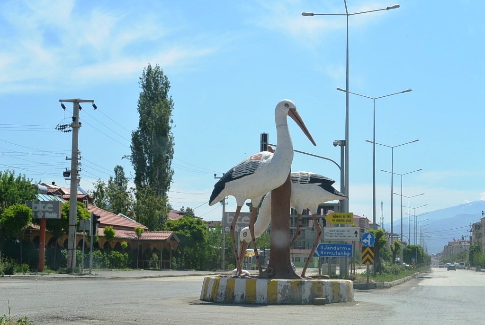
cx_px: 242
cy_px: 162
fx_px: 998
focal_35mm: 74
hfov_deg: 27.3
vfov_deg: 18.5
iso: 100
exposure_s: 1/640
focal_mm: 27.5
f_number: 5.6
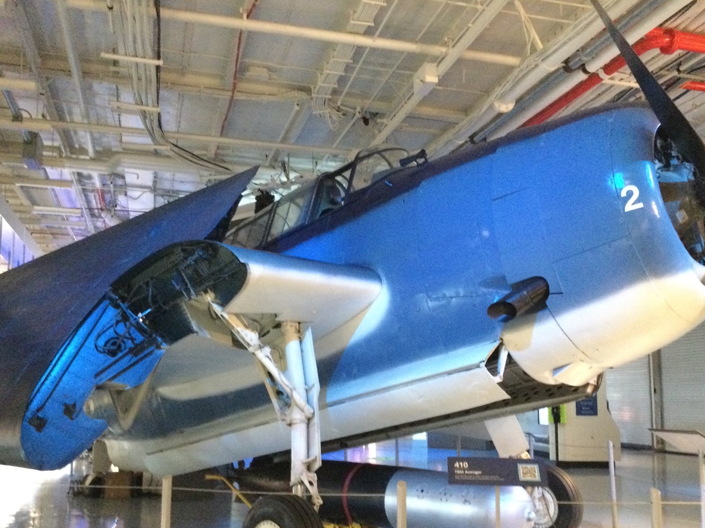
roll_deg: -1.0
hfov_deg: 50.1
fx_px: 753
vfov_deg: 38.5
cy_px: 307
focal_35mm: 37
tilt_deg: +6.1
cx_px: 387
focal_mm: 3.3
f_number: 2.4
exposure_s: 1/15
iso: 800
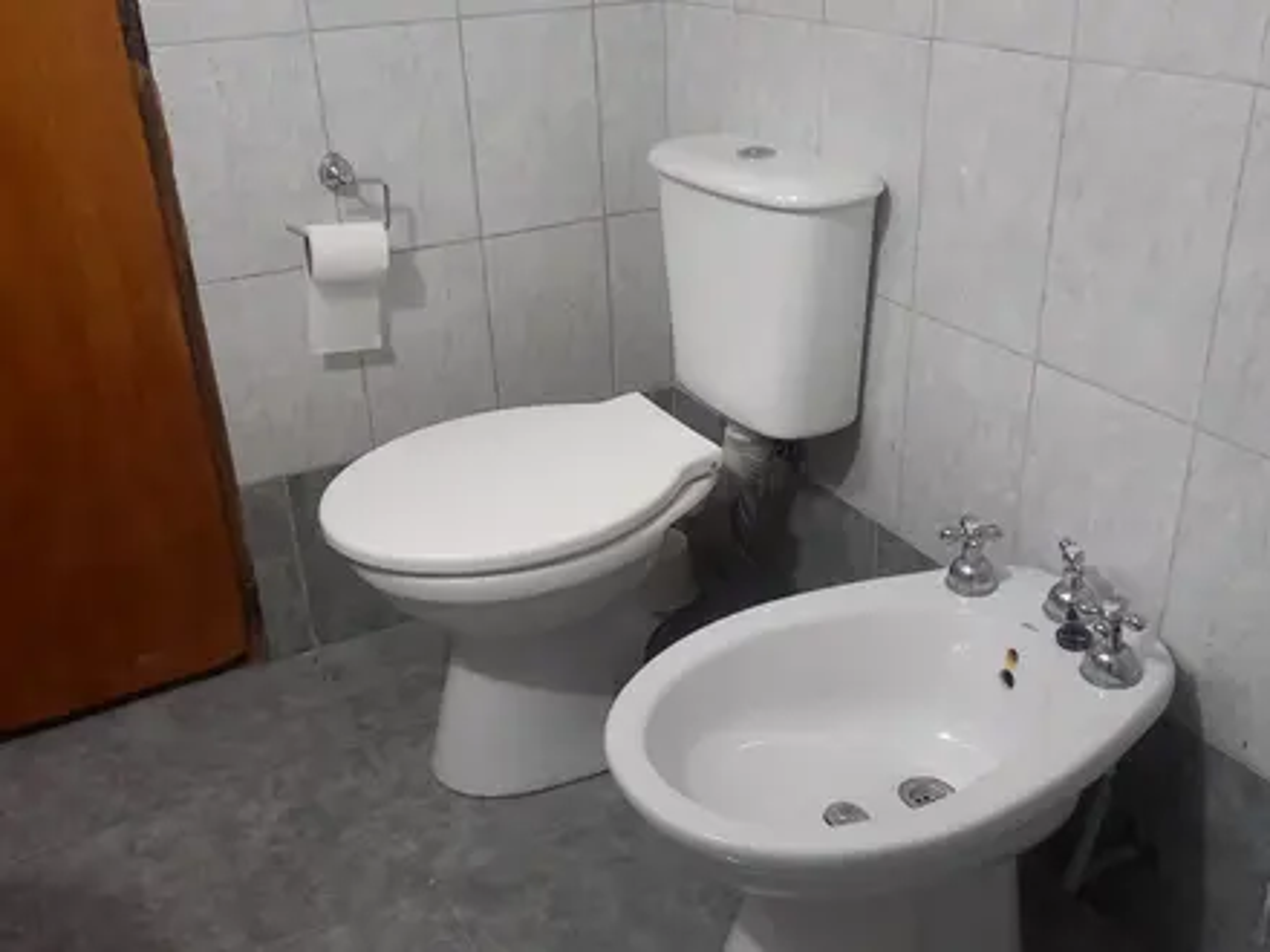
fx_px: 917
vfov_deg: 54.9
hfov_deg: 69.4
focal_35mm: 25
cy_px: 476
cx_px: 635
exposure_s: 1/25
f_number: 1.8
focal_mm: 4.65
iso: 400
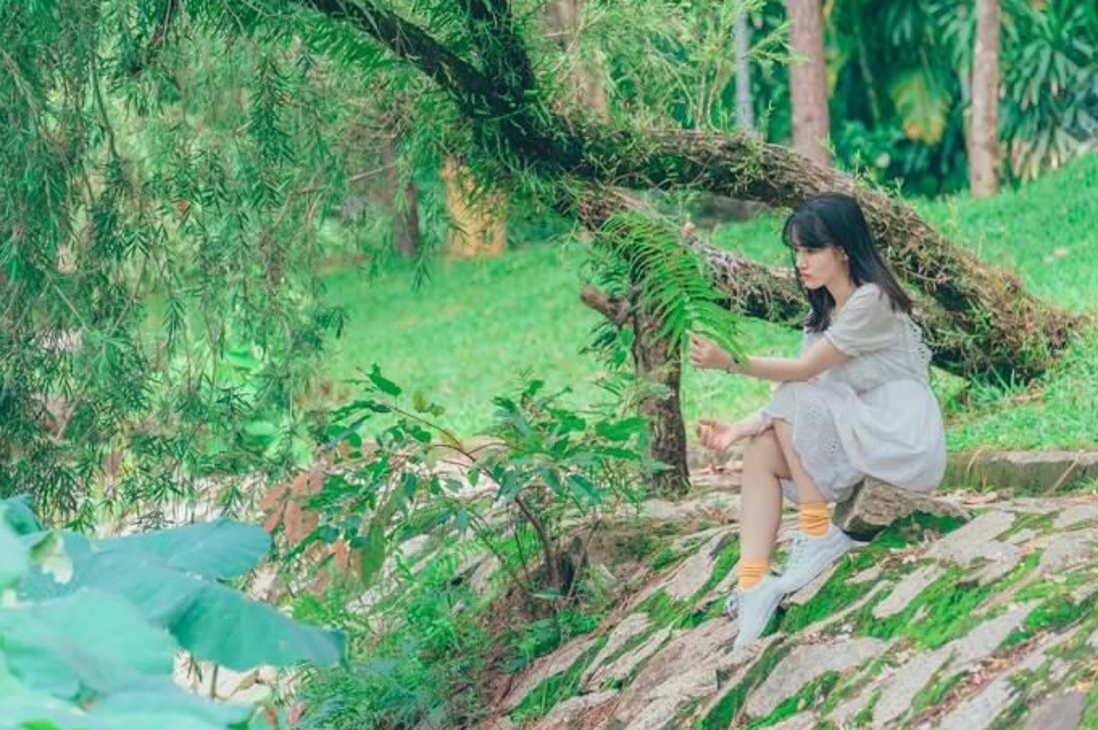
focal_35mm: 185
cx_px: 559
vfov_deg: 7.4
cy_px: 363
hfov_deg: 11.1
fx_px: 5638
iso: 500
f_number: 5.6
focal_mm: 180
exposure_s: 1/400
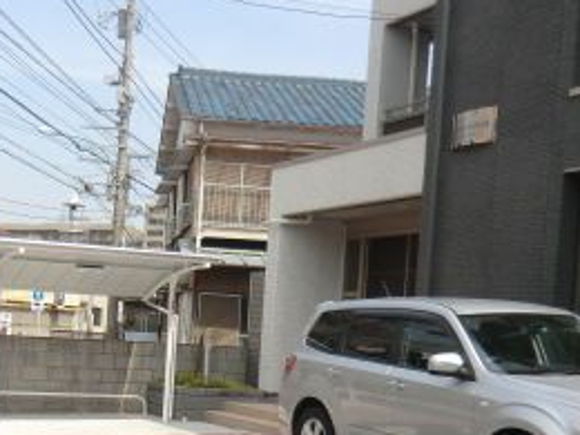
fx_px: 989
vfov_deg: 24.0
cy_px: 406
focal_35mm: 59
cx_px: 118
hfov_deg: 31.9
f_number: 3.2
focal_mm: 4.3
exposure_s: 1/500
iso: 64
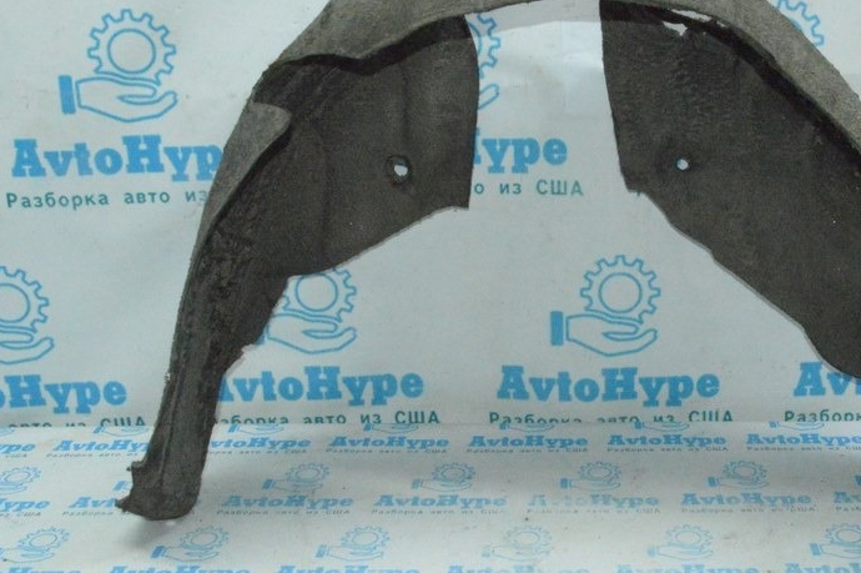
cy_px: 218
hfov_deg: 40.0
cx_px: 562
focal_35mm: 49
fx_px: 1171
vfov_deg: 27.4
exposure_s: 1/200
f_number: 16
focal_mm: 22
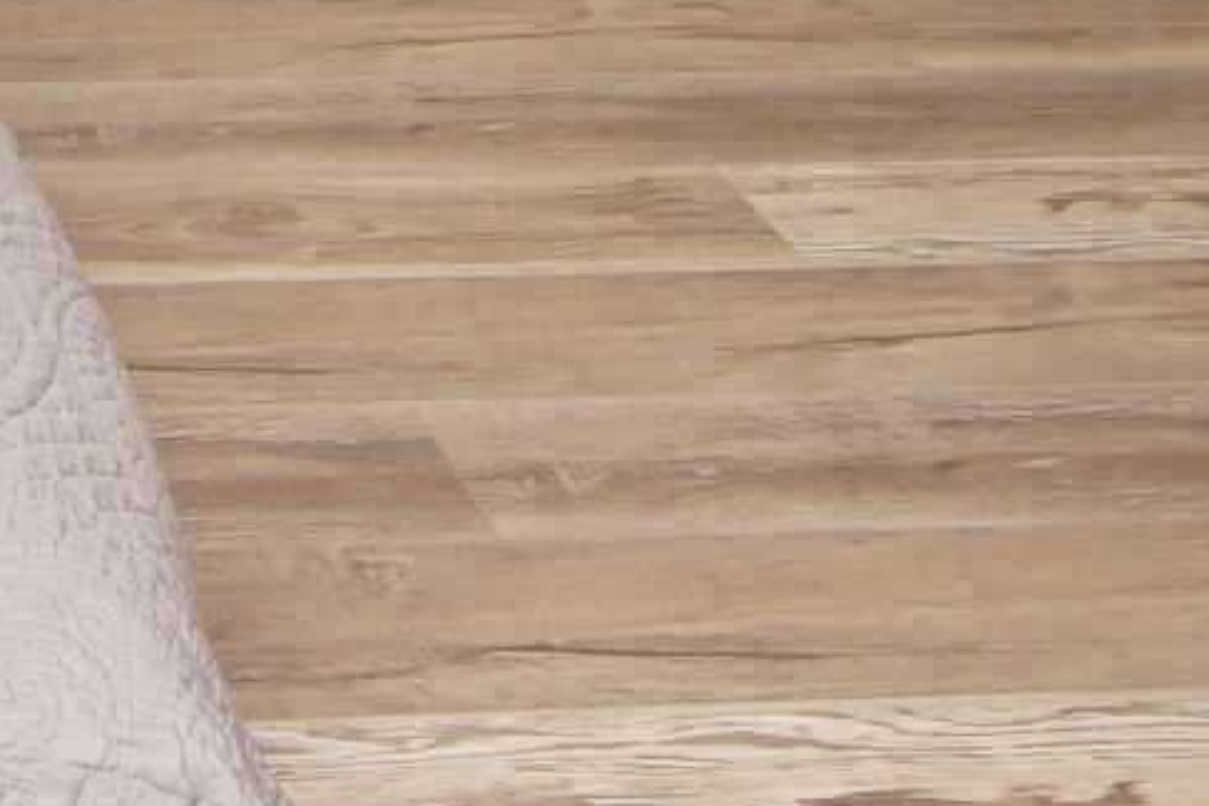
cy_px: -1170
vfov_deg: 10.5
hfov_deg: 17.1
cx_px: -450
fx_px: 3727
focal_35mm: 111
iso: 200
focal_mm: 12
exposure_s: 1/60
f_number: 4.5
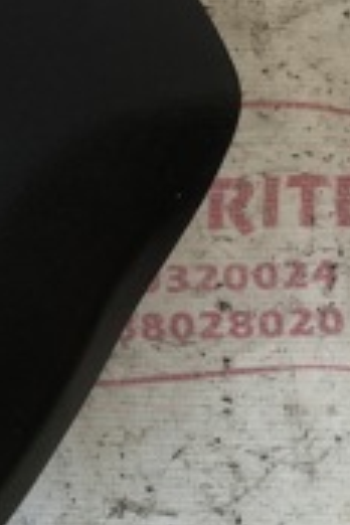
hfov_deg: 11.5
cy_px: 284
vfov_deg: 19.1
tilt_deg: -73.6
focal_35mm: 107
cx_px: -353
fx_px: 1560
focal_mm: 4
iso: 25
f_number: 1.8
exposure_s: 1/30
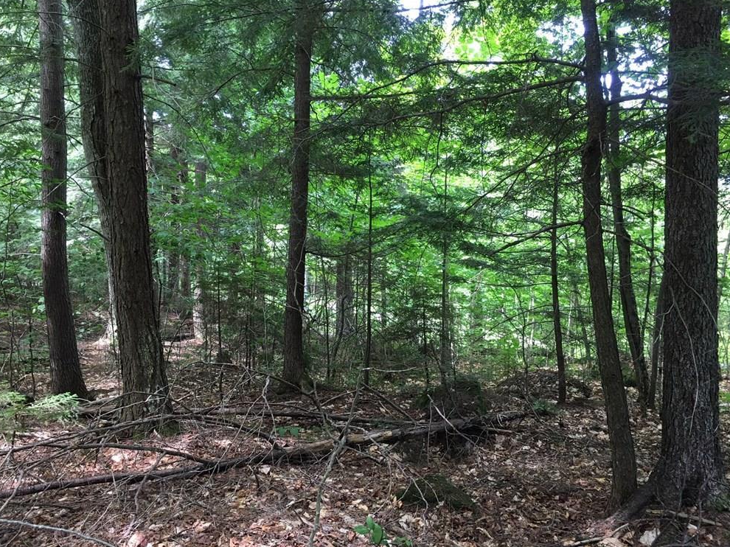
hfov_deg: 60.0
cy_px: 265
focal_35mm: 30
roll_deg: -0.5
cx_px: 357
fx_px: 633
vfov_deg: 46.8
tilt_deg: -4.3
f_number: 2.2
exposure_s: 1/30
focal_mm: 4.15
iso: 40
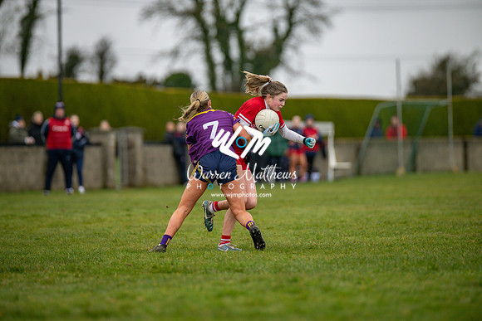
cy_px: 160
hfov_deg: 7.6
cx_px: 241
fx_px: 3616
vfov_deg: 5.1
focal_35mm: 270
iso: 450
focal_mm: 270
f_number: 2.8
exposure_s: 1/1000
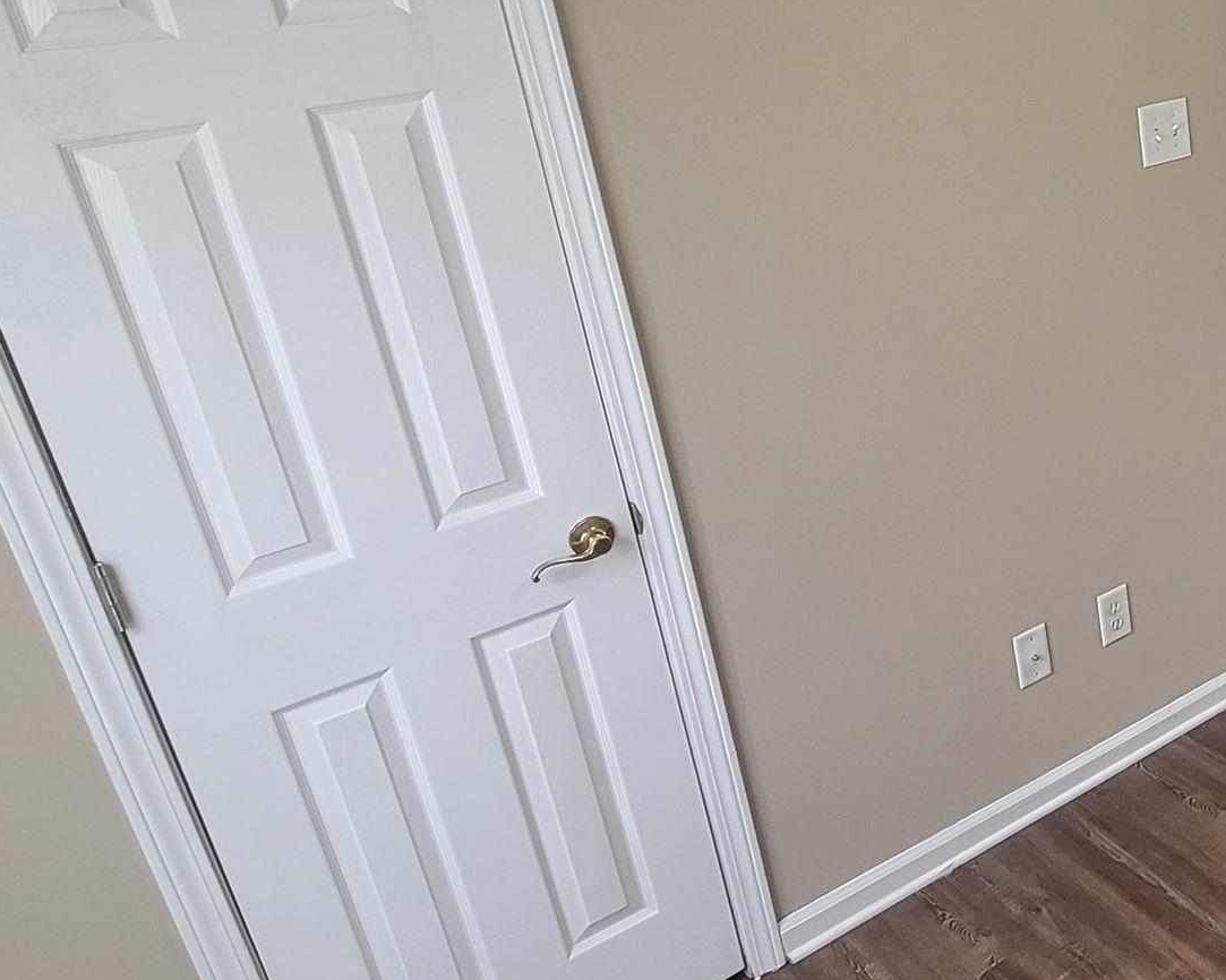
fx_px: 1306
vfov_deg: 40.8
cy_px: 360
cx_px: 1354
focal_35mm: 36
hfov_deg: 40.4
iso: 160
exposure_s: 1/60
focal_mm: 2.2
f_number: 2.2
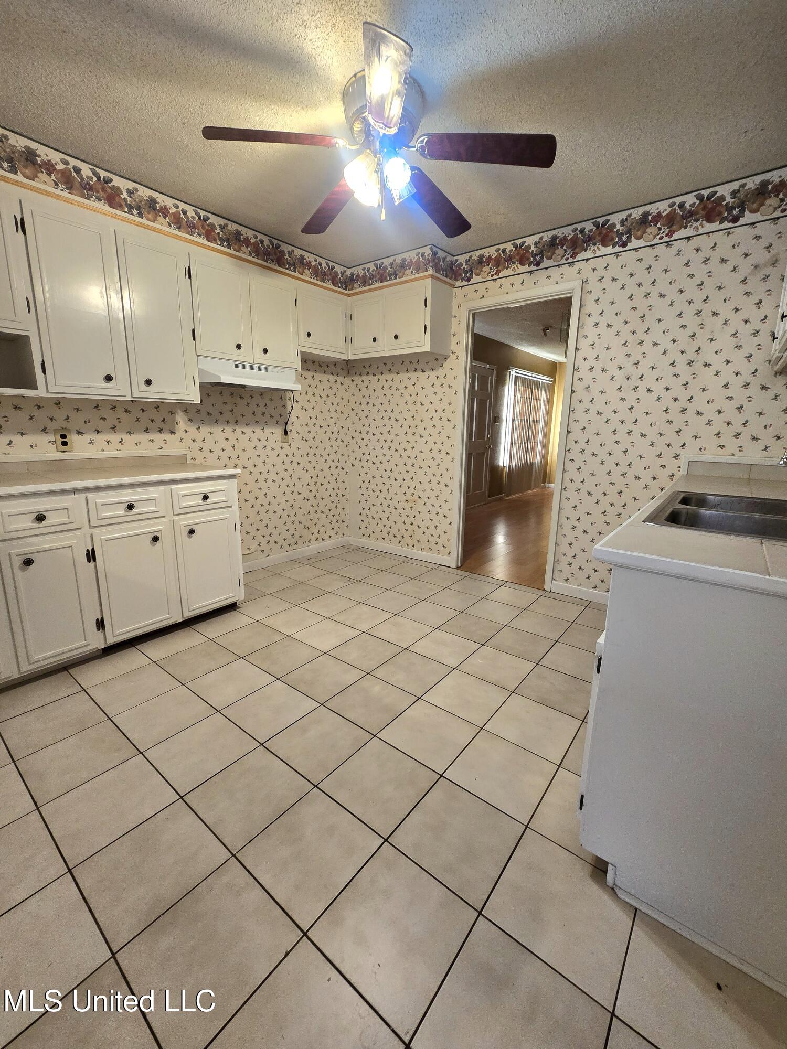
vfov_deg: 106.2
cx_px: 394
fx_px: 394
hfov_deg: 89.9
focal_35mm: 13
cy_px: 524
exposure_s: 1/60.2
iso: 250
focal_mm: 2.2
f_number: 2.2
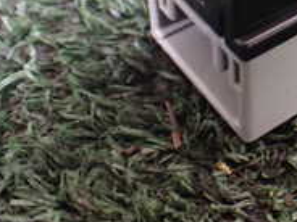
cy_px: -106
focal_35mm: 98
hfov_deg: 18.7
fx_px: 841
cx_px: 383
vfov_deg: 14.2
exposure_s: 1/40
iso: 800
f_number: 2.3
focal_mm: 5.4
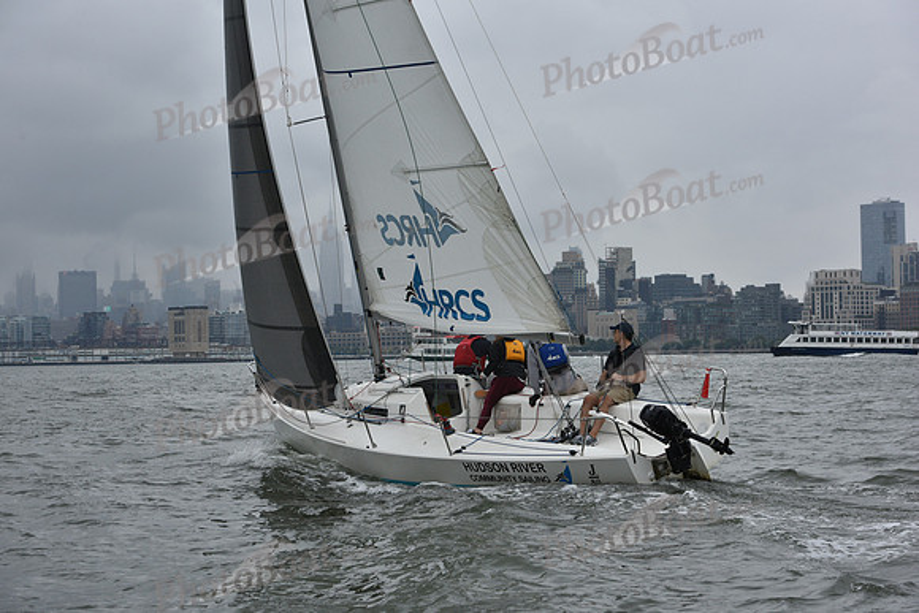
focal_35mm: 70
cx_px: 460
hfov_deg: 28.8
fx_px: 1787
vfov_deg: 19.5
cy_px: 306
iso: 400
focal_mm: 70
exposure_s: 1/800
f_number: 8
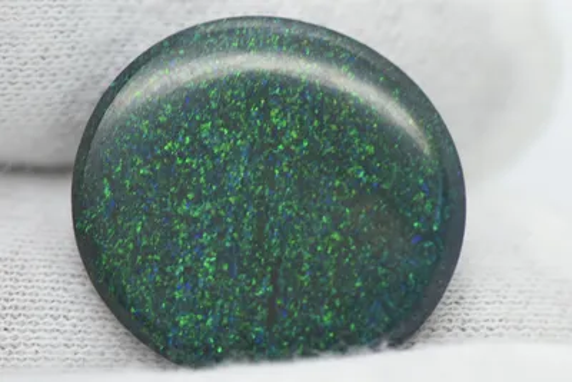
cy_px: 191
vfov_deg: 8.7
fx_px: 2503
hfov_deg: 13.0
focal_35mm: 158
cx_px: 286
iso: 400
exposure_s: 1/100
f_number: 5
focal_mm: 105
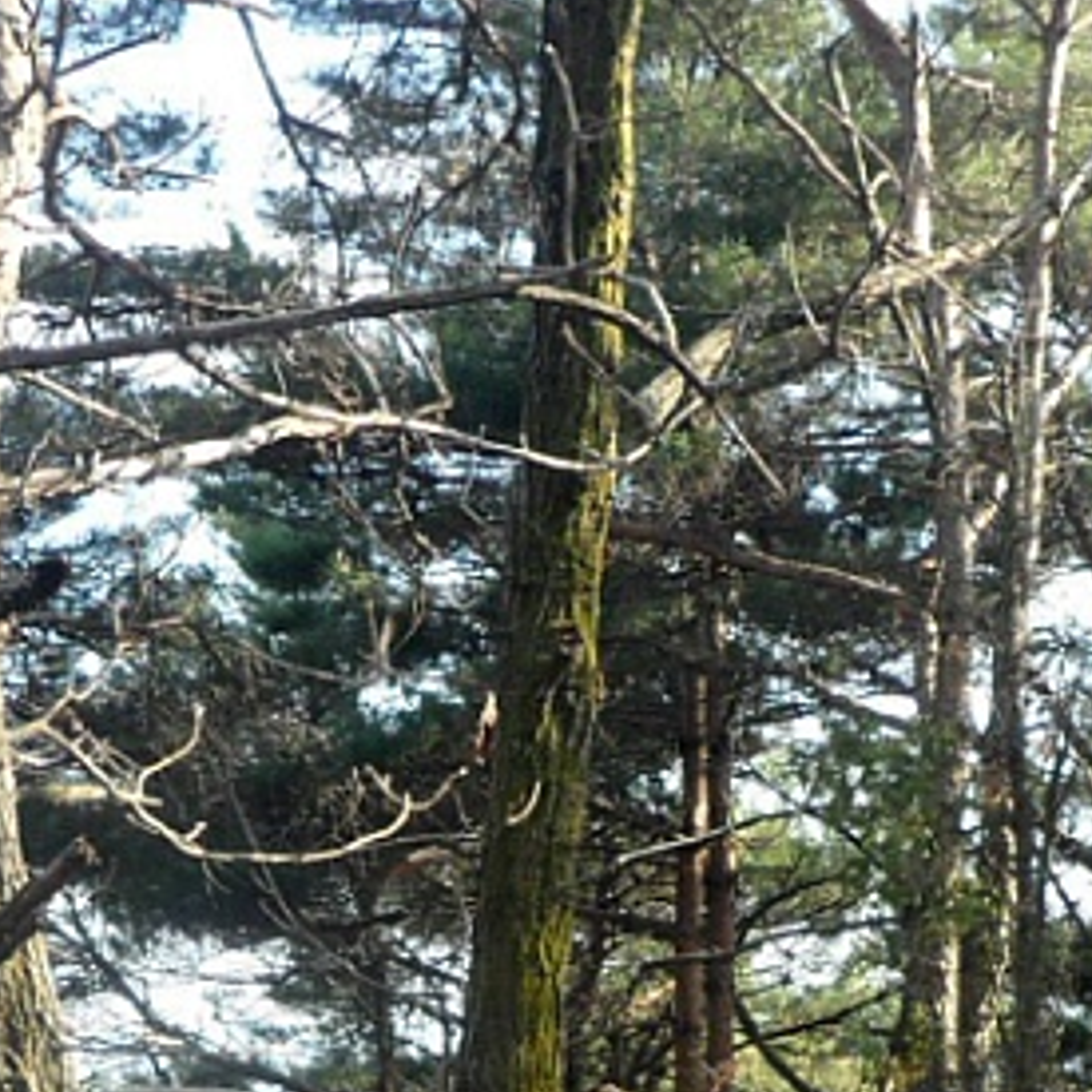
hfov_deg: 21.1
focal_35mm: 82
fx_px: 2927
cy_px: 1392
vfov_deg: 19.6
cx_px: 478
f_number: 3.5
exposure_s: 1/125
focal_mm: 4.9
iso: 80
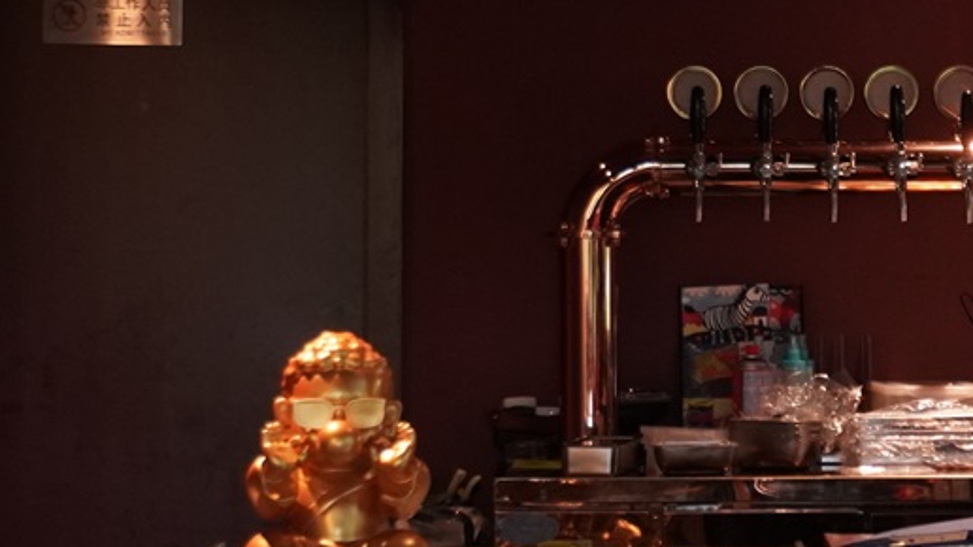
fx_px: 3651
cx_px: 760
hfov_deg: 15.1
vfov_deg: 8.6
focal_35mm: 142
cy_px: 185
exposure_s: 1/80
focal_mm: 31
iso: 1250
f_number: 5
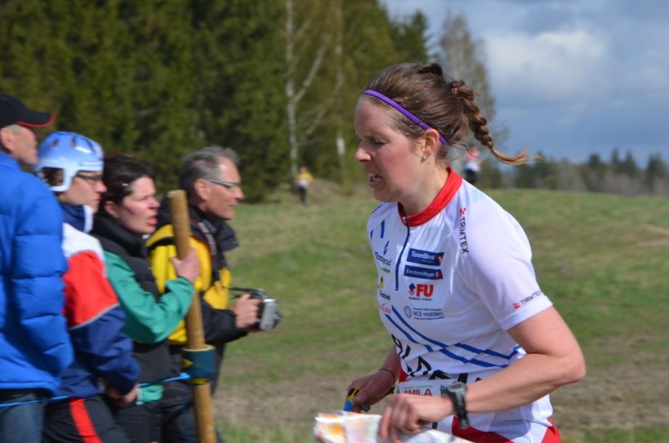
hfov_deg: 11.8
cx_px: 366
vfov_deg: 7.8
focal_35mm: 175
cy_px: 218
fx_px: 3237
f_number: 9
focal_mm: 105
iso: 100
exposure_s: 1/320
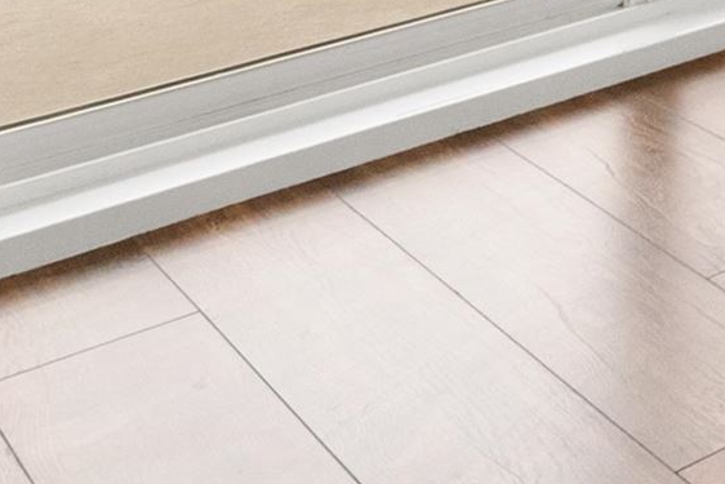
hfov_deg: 18.3
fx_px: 1652
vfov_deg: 13.4
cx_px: 1376
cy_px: -587
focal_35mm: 82
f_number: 7.1
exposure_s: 1/200
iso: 320
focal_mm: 10
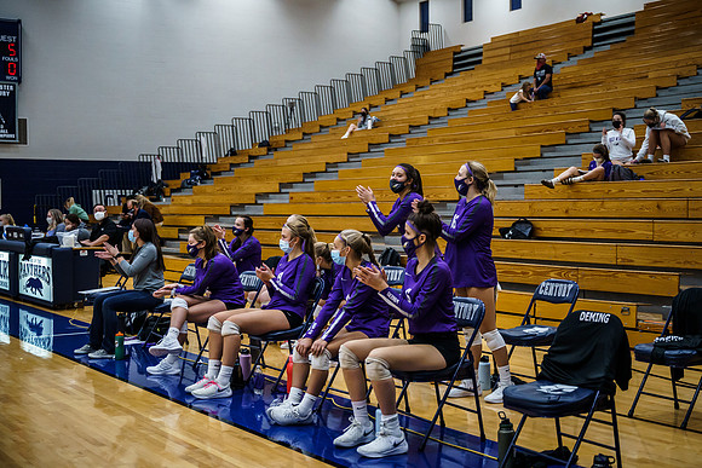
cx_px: 370
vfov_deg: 28.0
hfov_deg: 41.0
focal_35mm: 48
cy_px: 215
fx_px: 939
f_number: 2.8
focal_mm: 44.6
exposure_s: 1/800
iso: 6400
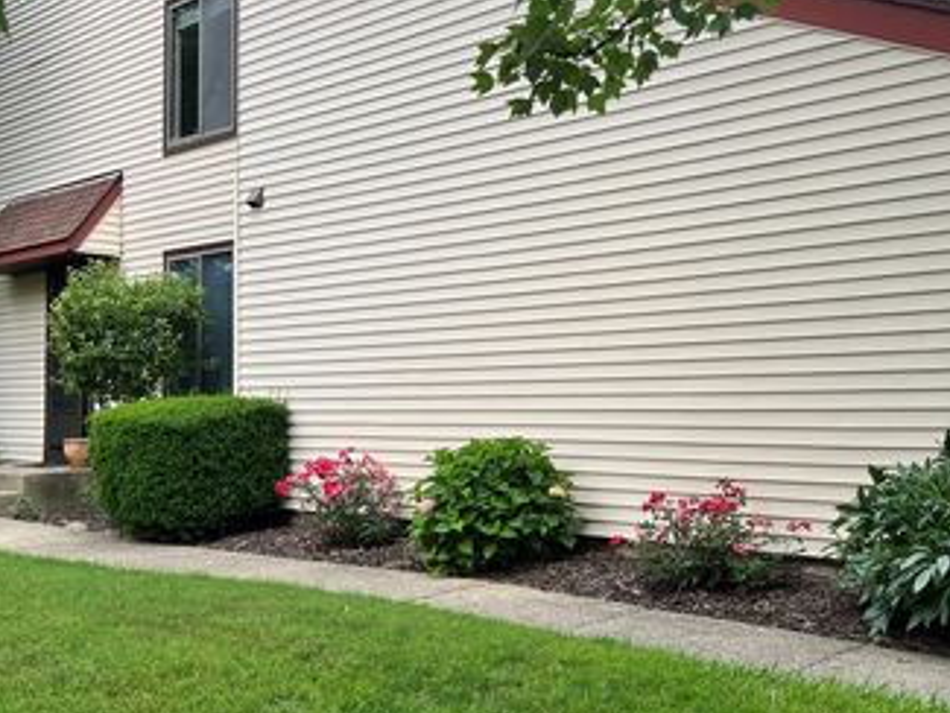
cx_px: 538
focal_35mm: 40
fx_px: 1098
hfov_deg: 46.7
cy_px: 343
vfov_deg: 36.0
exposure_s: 1/1395
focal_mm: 5.7
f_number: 1.5
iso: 50
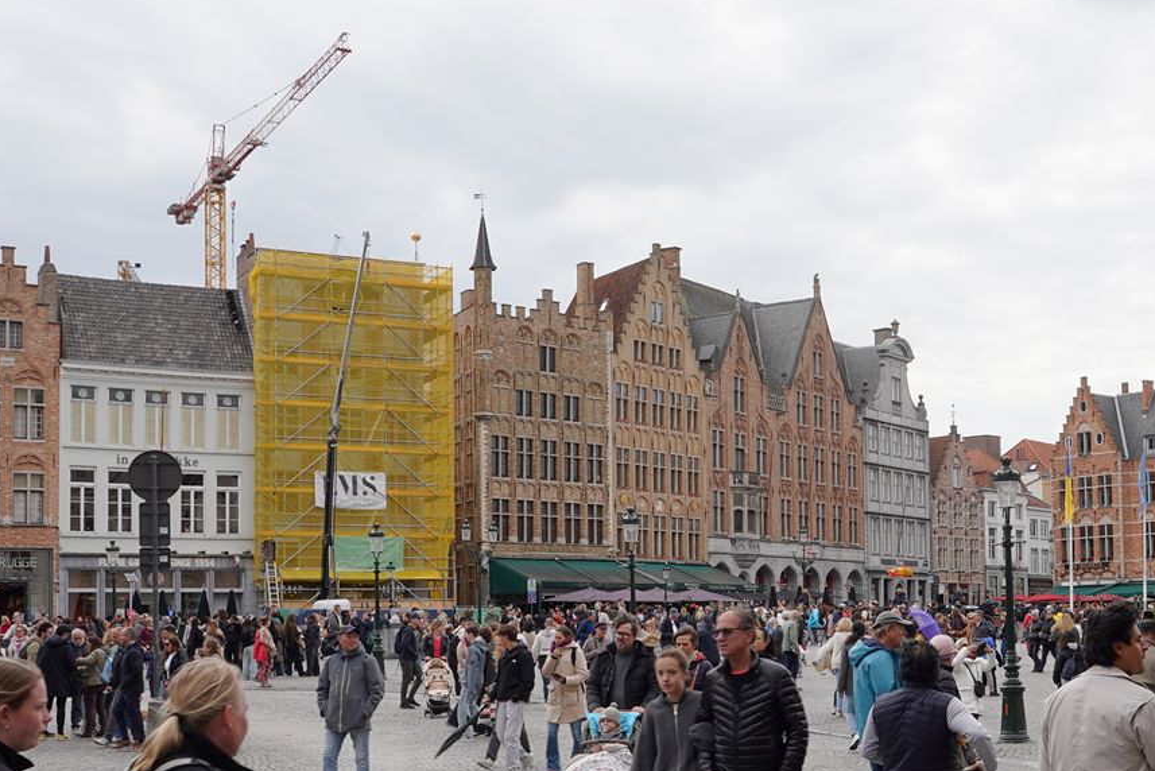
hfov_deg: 35.2
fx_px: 1797
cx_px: 803
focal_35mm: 56
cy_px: 545
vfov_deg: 24.0
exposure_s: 1/100
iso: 100
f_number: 10
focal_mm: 24
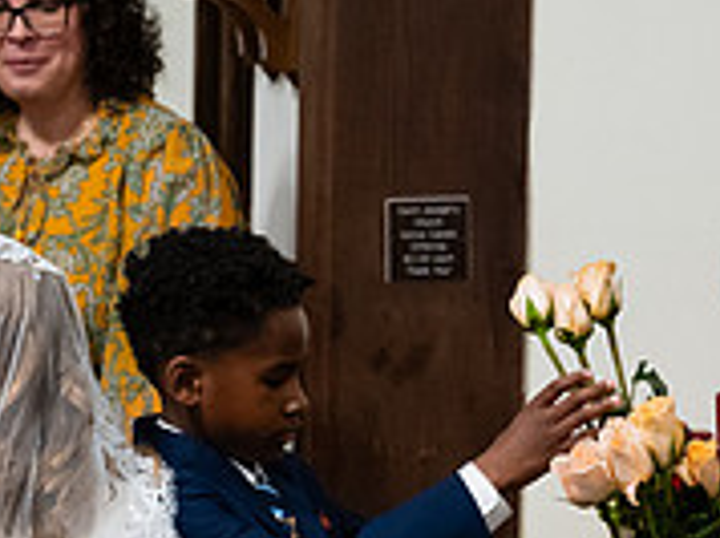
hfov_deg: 11.0
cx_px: -185
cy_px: 423
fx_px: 3656
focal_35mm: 176
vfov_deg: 8.4
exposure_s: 1/160
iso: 3200
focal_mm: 52
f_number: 3.2
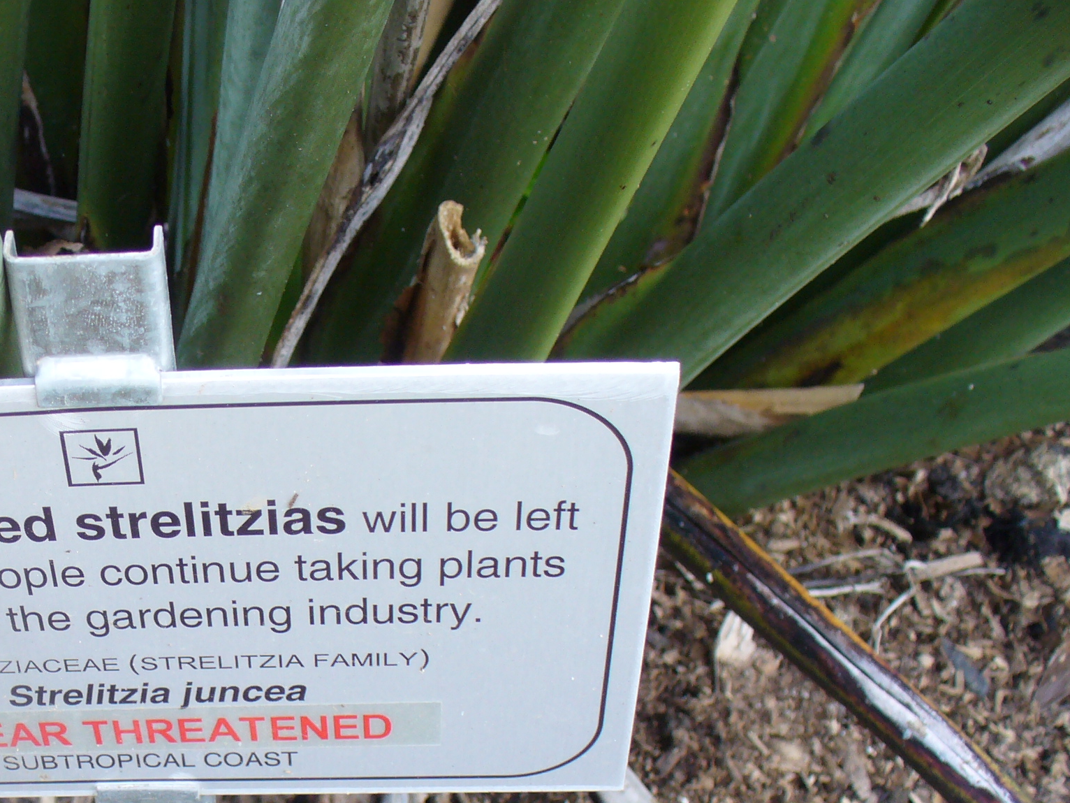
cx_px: 110
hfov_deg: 27.5
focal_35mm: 68
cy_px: 682
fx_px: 2102
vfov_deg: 21.3
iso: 100
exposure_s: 1/100
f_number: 2.8
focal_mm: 6.1
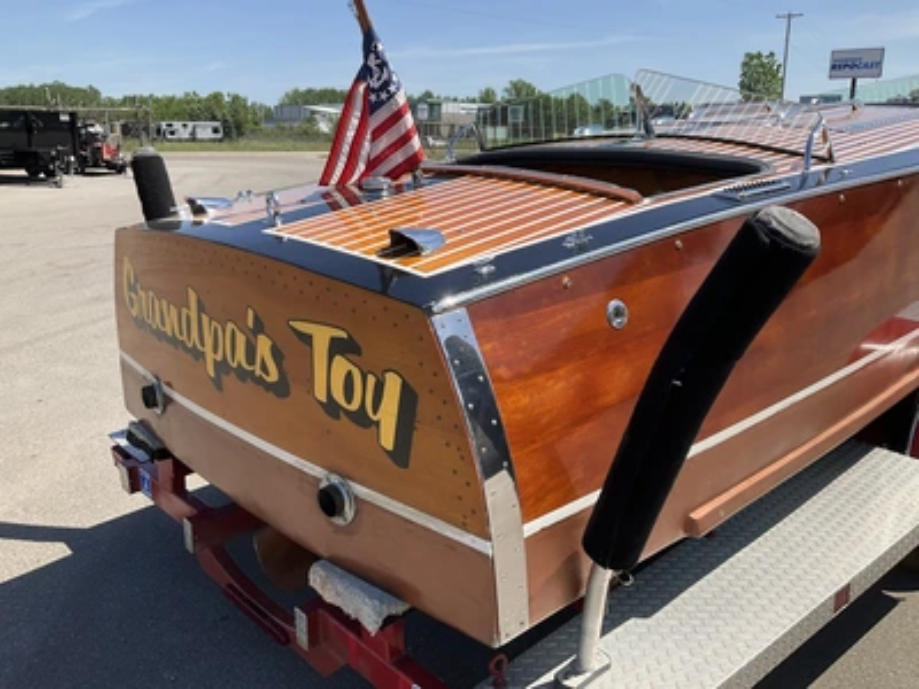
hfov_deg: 61.7
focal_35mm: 29
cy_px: 344
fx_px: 770
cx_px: 460
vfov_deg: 48.2
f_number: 1.8
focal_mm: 3
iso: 25
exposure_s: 1/1534
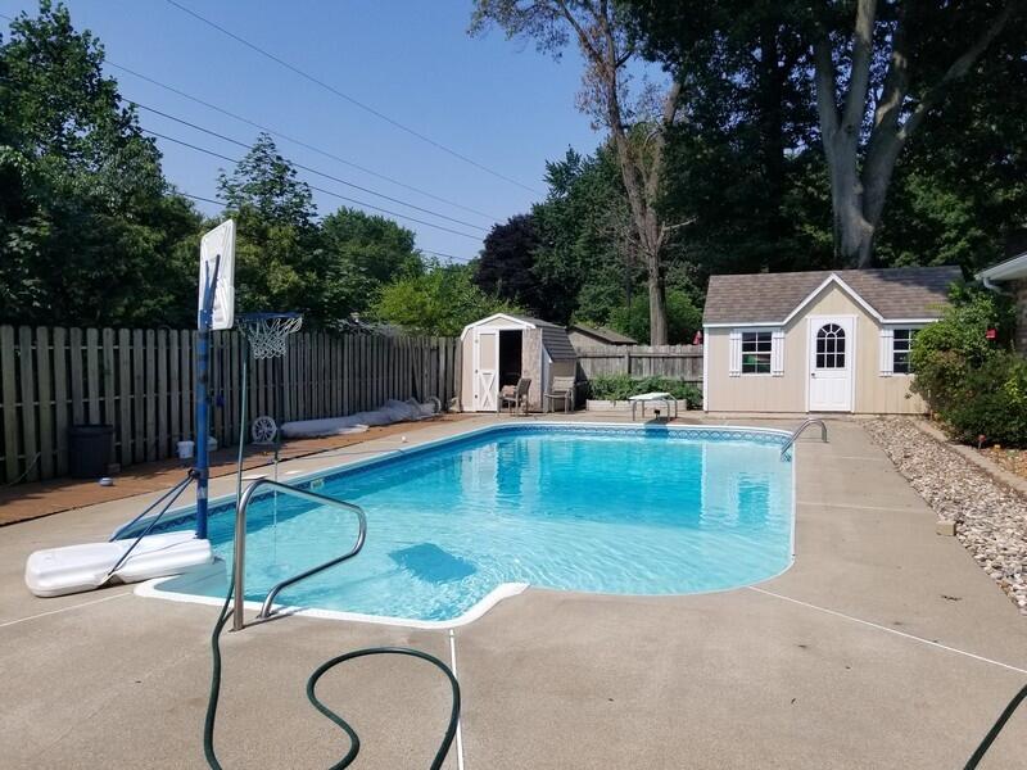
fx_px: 771
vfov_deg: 53.1
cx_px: 514
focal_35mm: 26
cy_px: 385
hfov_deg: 67.3
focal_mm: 4.25
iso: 50
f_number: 1.7
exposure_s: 1/3480
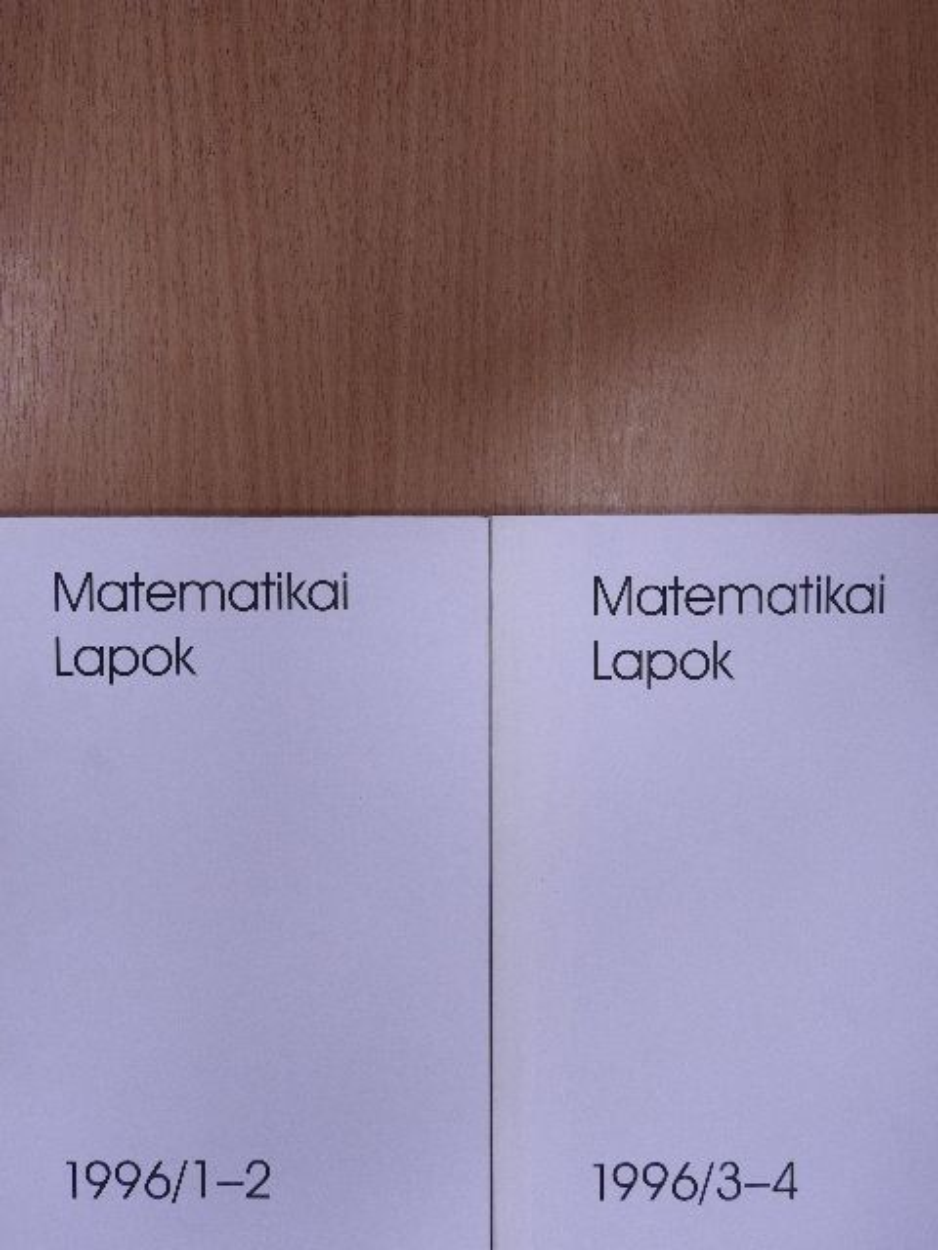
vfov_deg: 55.4
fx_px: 1192
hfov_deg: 42.9
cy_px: 625
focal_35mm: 33
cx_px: 469
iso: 140
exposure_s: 1/80
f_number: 3.6
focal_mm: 5.9
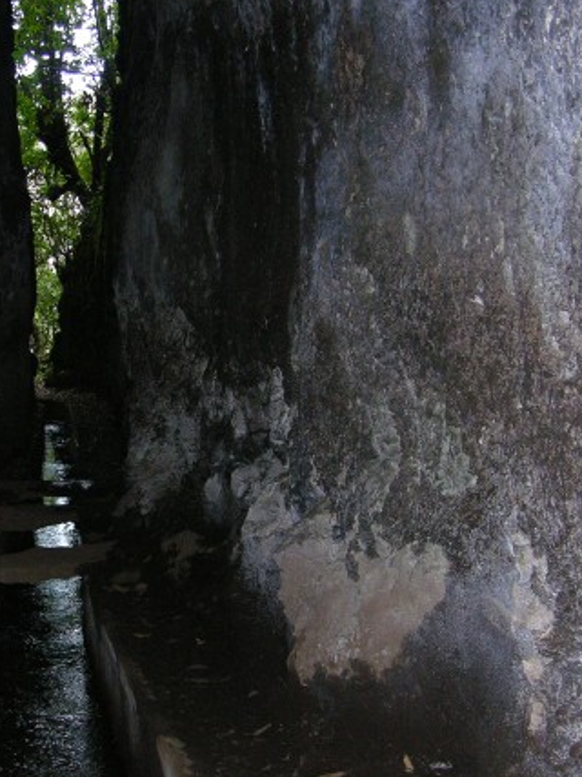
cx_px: 193
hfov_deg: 23.2
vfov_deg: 30.6
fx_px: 1413
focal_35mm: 63
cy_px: 504
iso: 200
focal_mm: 8.9
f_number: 2.8
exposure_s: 1/60.1
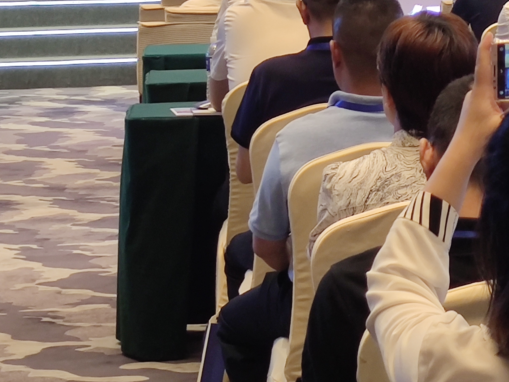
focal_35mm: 195
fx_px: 2867
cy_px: -214
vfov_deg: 7.5
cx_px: 446
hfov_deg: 10.1
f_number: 1.69
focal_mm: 6.72
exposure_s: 1/100
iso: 125
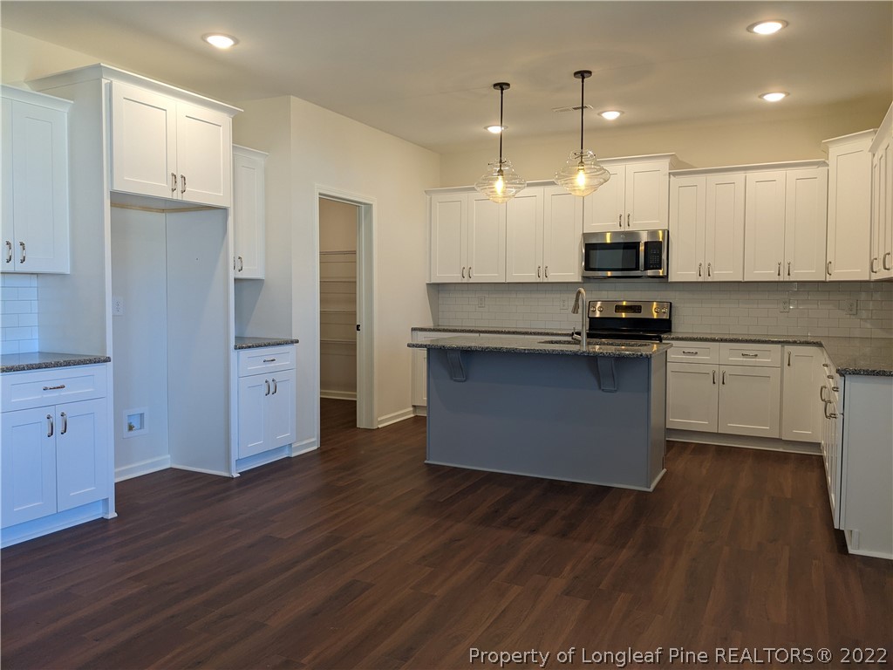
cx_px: 446
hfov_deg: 65.3
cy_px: 335
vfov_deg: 51.4
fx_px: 697
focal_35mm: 27
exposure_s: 1/120
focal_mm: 4.38
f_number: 1.73
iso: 109
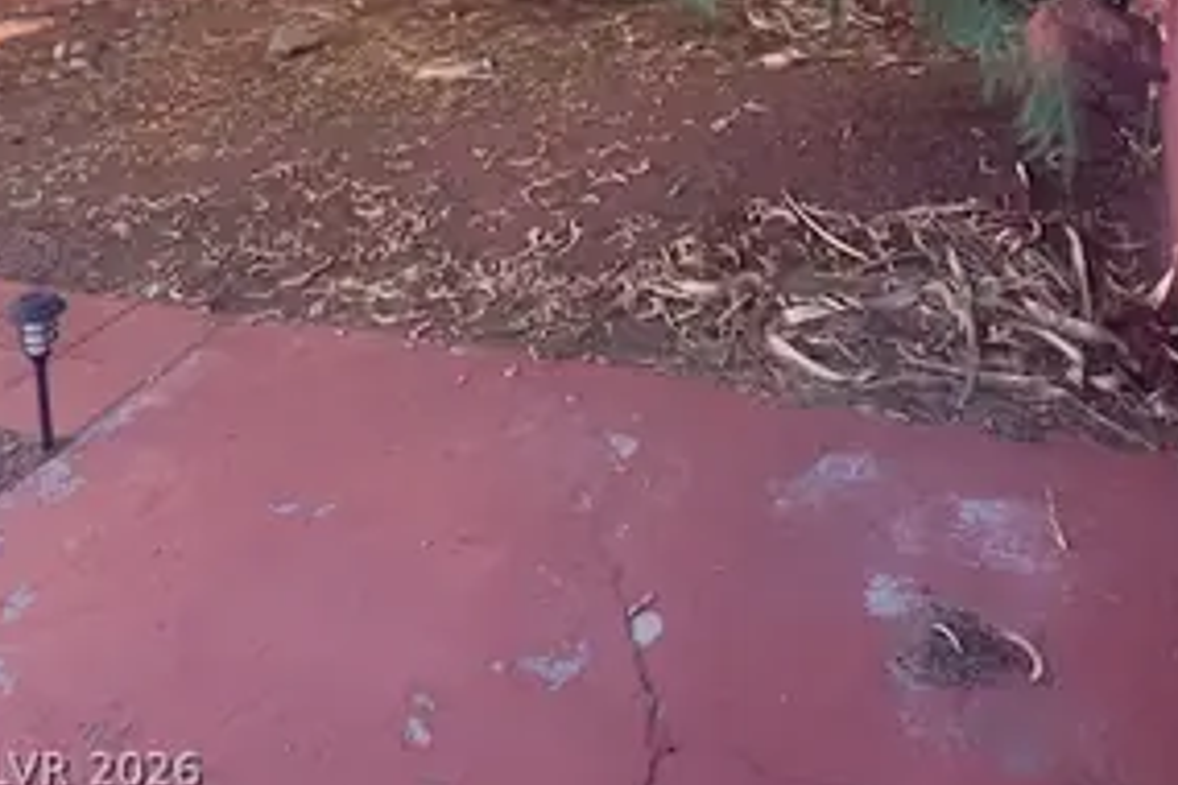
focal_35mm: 38
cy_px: -21
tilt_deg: -10.5
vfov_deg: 32.0
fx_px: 1243
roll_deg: +0.8
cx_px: 591
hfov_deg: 50.7
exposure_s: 1/365
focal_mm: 5.7
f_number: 1.5
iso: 50
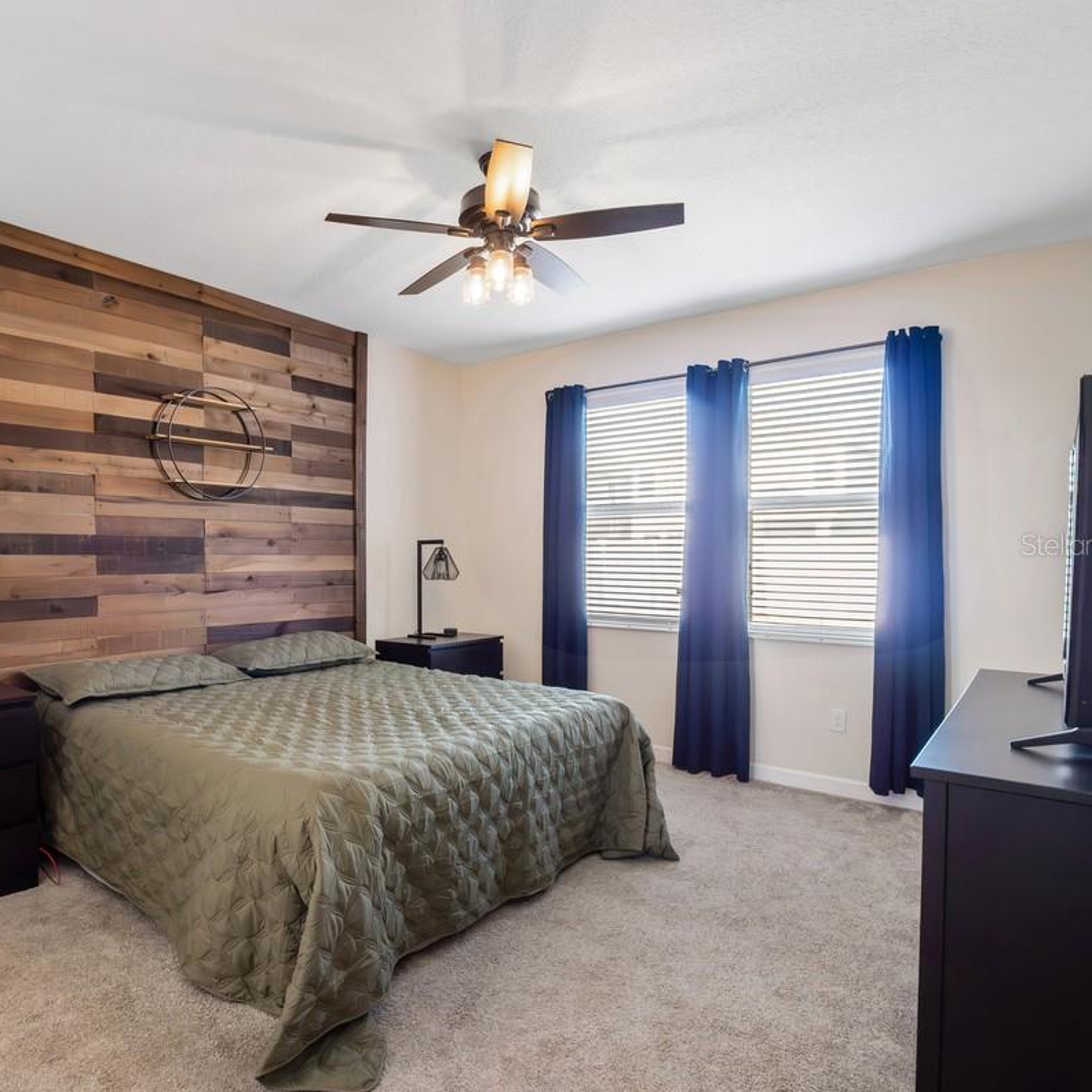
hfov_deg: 76.5
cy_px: 545
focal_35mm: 19
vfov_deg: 77.7
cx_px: 417
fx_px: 678
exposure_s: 1/60
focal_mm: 8
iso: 640
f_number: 5.6
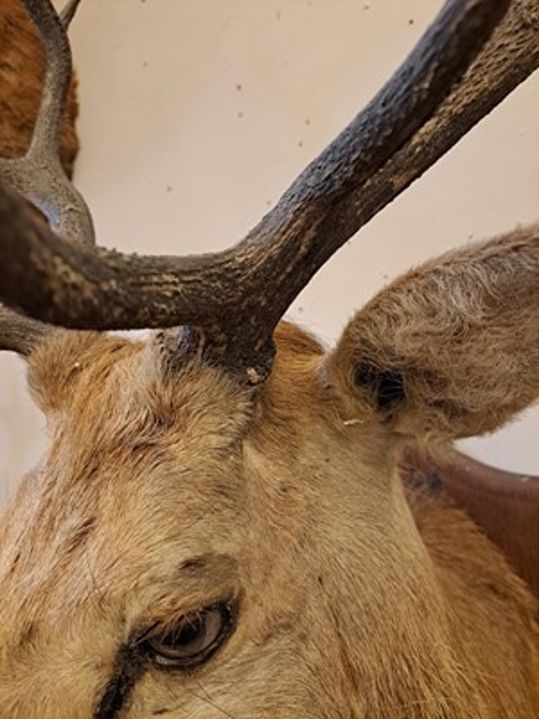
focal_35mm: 24
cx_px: 270
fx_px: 498
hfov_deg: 56.8
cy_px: 360
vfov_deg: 71.6
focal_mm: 5.23
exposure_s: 1/33
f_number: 1.8
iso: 400
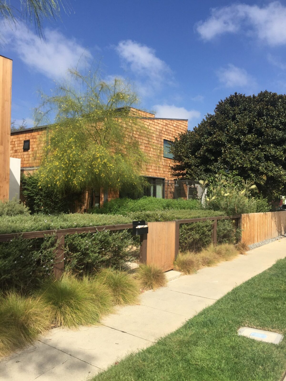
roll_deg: -0.6
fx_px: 319
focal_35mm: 29
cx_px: 143
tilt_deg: +2.9
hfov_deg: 48.2
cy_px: 190
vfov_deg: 61.7
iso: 32
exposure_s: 1/1883
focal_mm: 4.15
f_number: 2.2
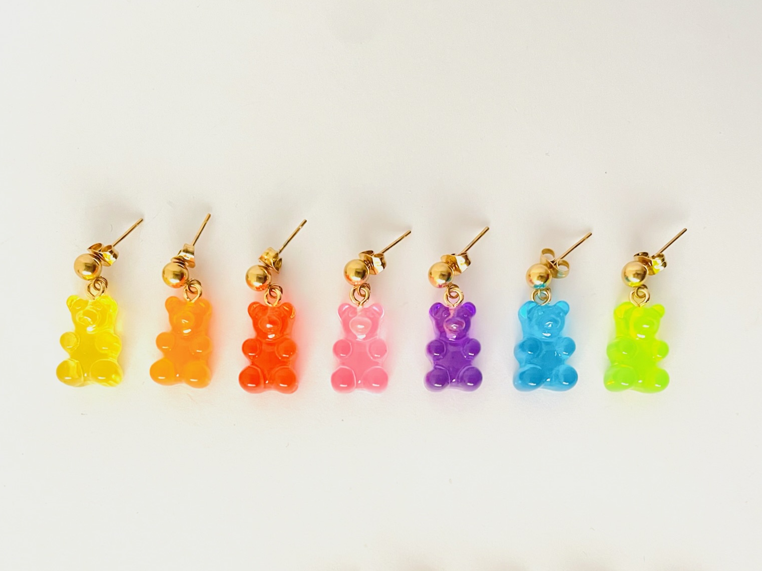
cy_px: 419
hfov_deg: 52.6
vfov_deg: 39.7
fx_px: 770
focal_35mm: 35
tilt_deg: -88.2
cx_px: 380
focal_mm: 4.2
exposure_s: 1/48
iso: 500
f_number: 1.6
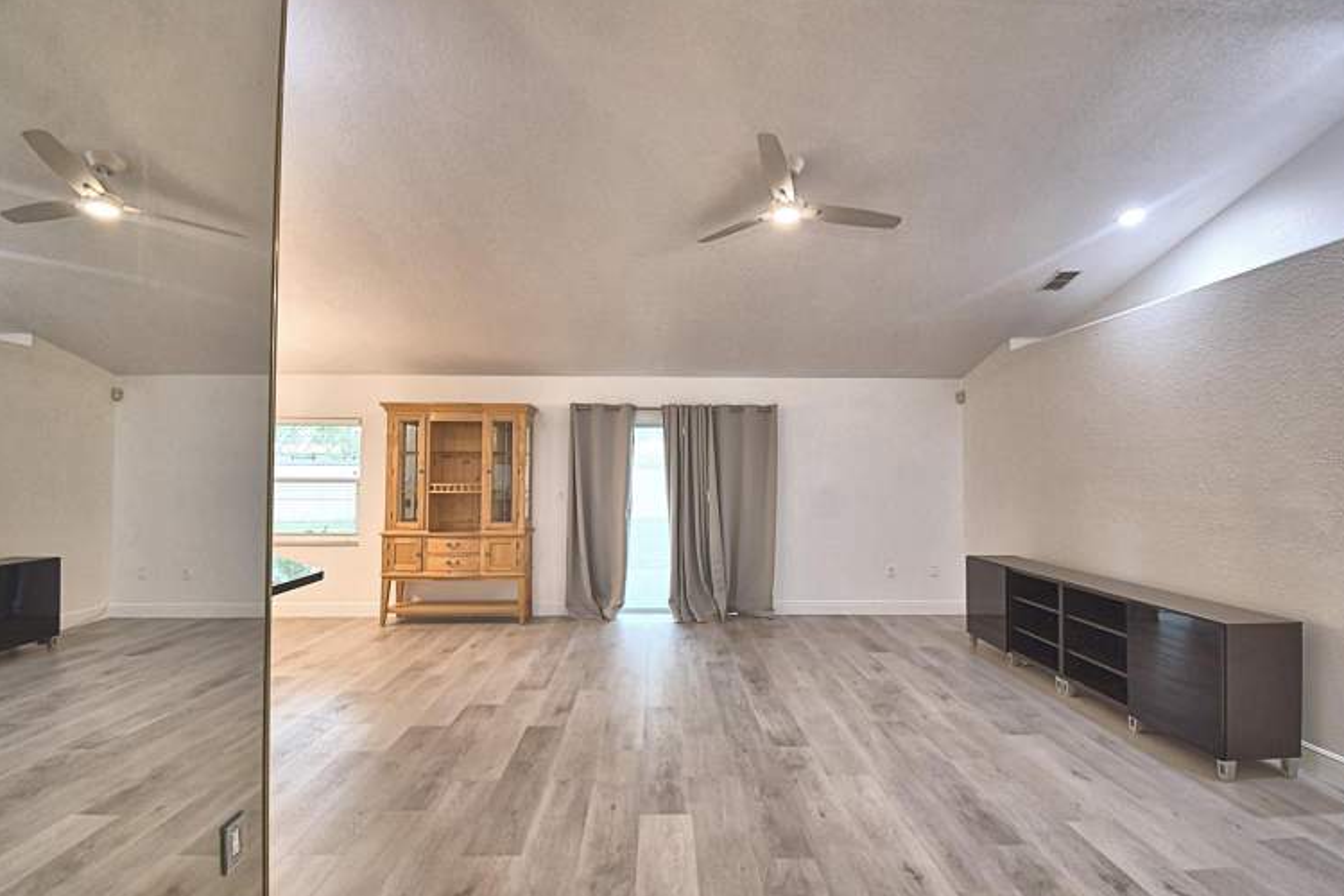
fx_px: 597
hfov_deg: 96.7
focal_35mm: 16
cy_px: 456
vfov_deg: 73.7
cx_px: 683
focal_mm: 10
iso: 400
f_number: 4.5
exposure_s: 1/40
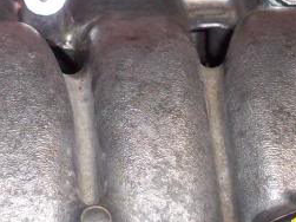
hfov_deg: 16.6
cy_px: -56
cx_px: 55
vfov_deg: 12.2
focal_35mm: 118
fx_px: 1009
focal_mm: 6.2
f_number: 2.8
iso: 160
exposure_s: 1/64
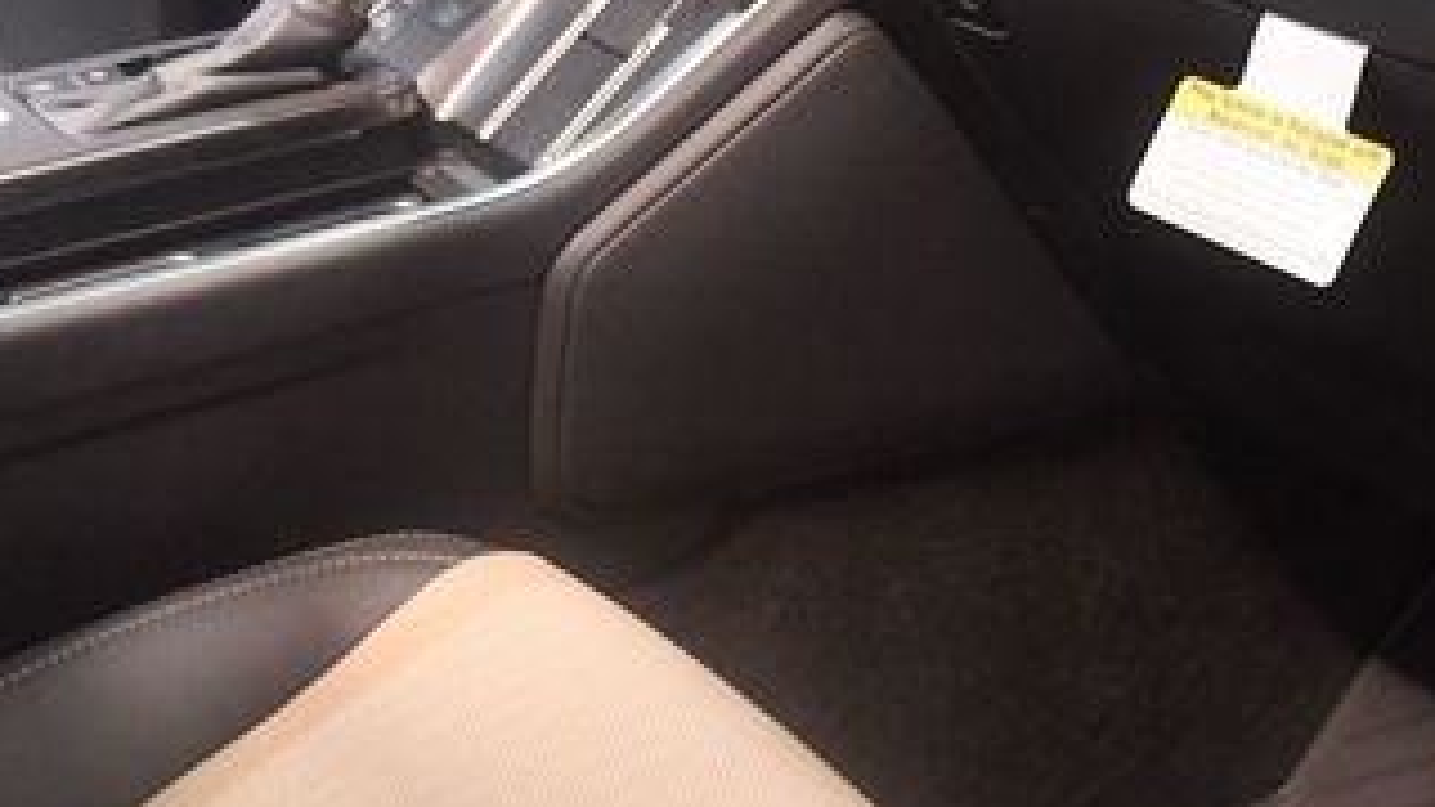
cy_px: 81
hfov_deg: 30.1
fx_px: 2625
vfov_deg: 17.2
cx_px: 1063
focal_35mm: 69
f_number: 3.5
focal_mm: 22
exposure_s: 1/60
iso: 5600
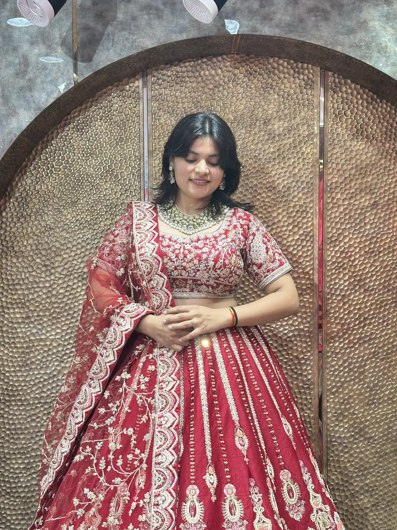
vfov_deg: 39.7
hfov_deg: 30.3
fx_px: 734
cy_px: 265
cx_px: 198
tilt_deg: -1.2
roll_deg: -0.8
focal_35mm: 48
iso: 100
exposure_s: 1/50
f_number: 1.78
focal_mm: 6.86
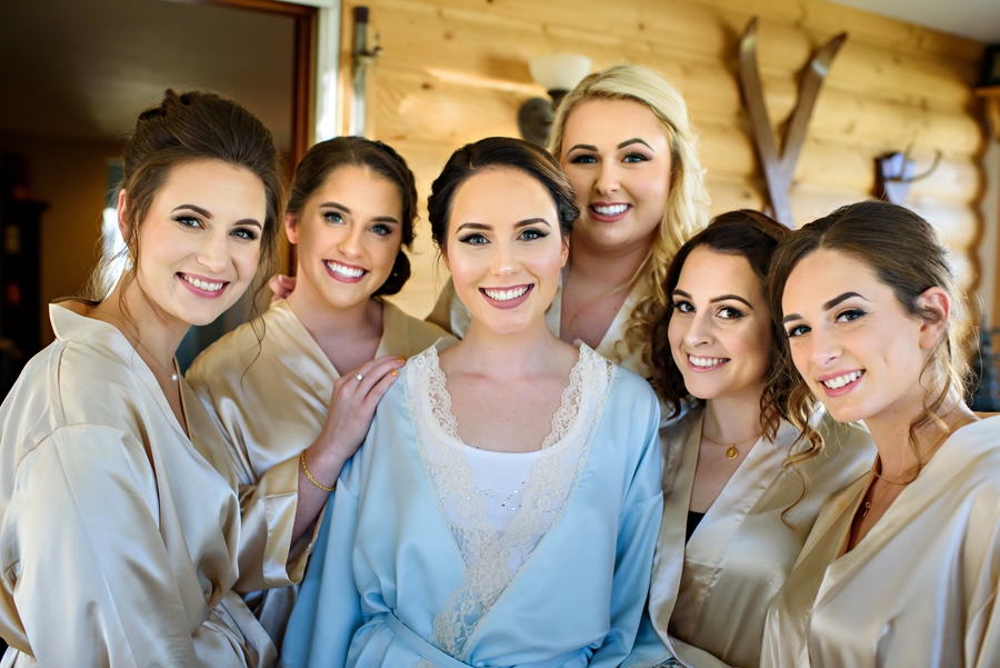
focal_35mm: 35
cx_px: 500
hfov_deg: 54.4
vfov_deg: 37.9
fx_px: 973
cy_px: 334
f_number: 2.8
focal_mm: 35
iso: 1000
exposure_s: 1/500
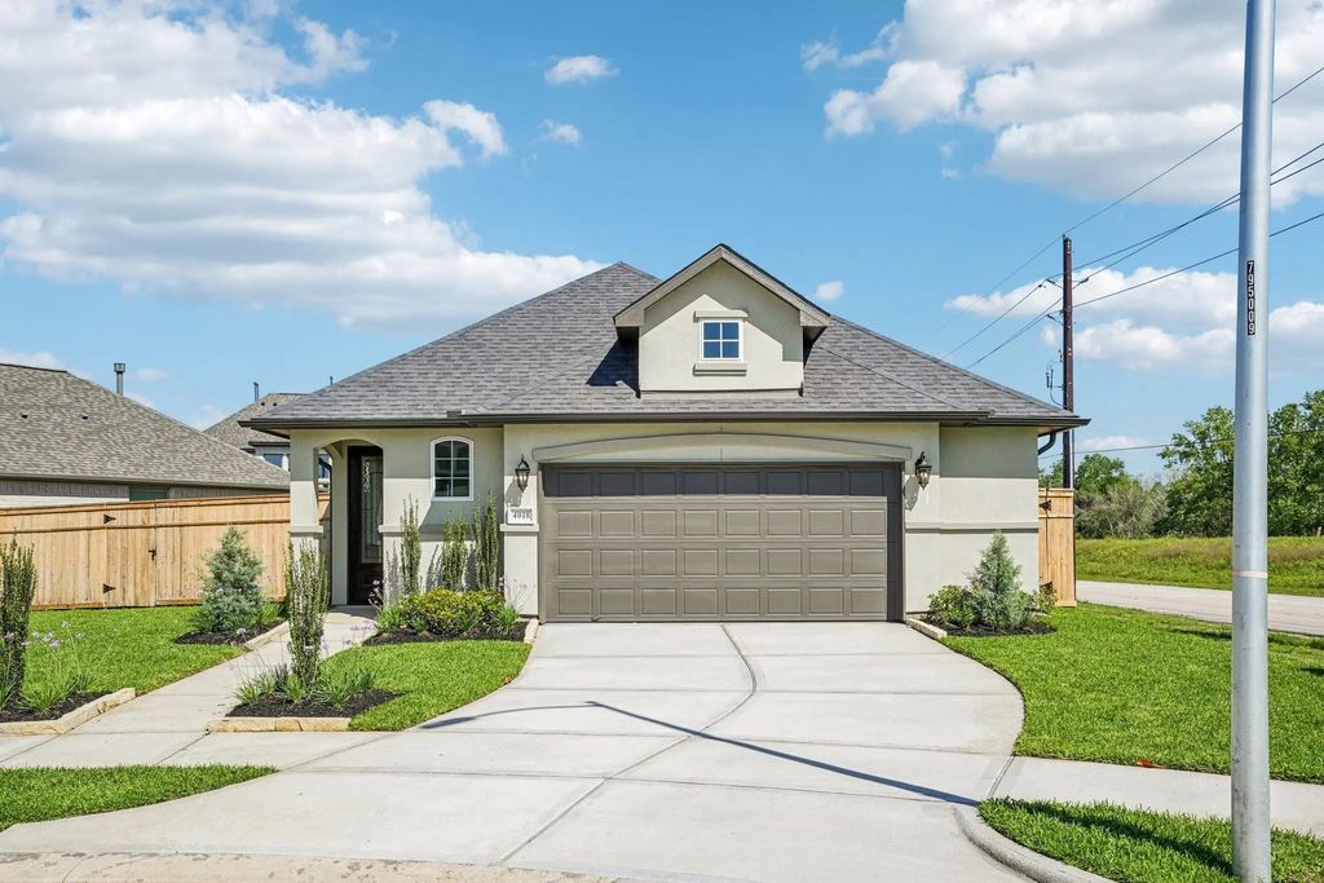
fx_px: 1214
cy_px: 442
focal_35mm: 33
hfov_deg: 57.2
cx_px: 662
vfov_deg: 40.0
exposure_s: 1/1500
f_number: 8
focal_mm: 33
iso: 400
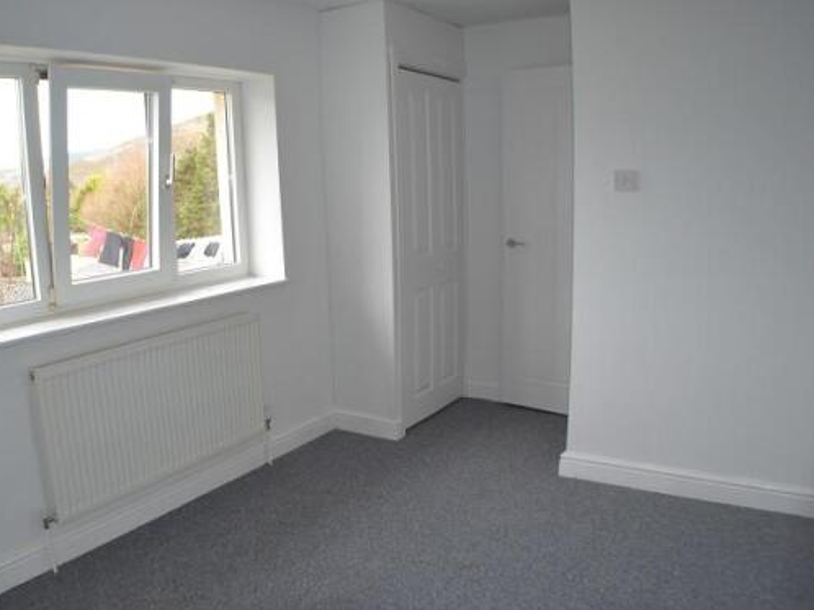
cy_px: 315
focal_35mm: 38
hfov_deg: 48.6
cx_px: 315
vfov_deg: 37.7
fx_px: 893
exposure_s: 1/80
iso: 400
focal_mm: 20
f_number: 3.8
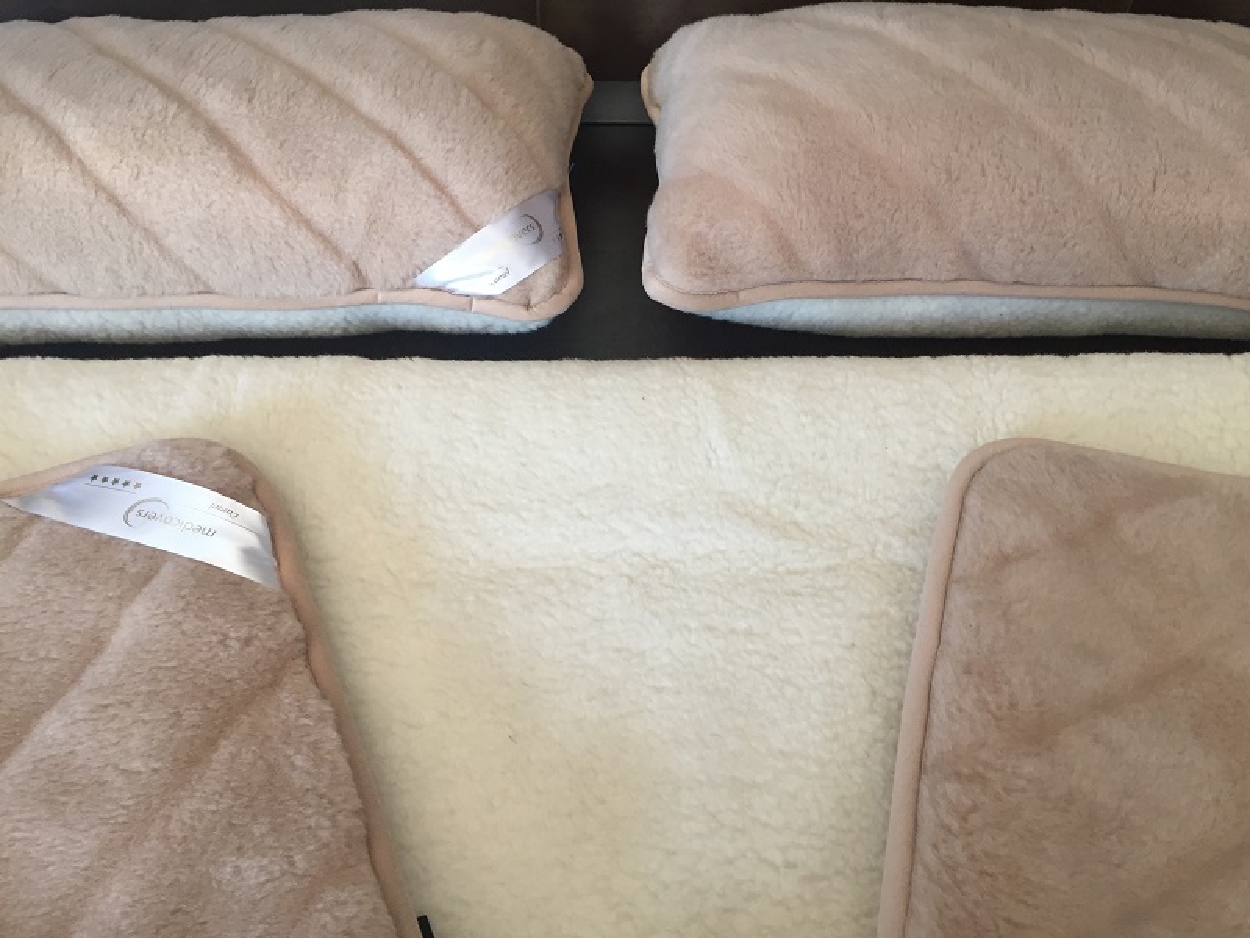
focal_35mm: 29
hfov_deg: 61.7
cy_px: 469
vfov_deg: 48.2
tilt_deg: -48.1
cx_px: 625
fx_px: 1047
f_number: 2.2
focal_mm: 4.15
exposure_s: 1/33
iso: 100
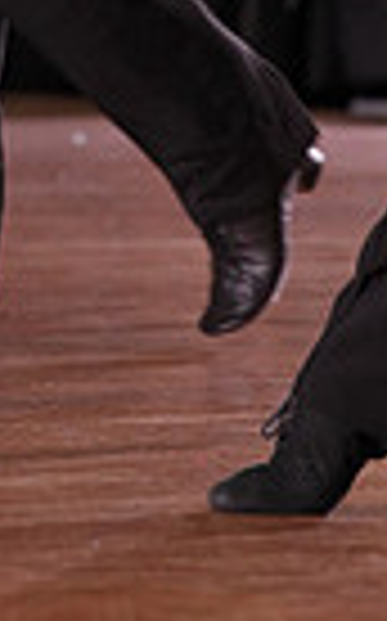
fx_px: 7272
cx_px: -326
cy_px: -441
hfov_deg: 3.0
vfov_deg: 4.8
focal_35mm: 430
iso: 1000
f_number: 4
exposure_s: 1/400
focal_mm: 100
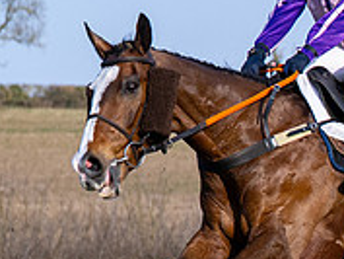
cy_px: 174
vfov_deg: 3.1
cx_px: 735
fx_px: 4763
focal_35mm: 479
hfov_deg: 4.1
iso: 250
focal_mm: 70
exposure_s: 1/2000
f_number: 4
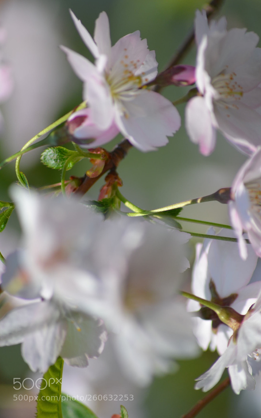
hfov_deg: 3.2
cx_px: 135
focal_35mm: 413
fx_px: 4699
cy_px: 209
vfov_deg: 5.1
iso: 360
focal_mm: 270
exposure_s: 1/2000
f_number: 5.6
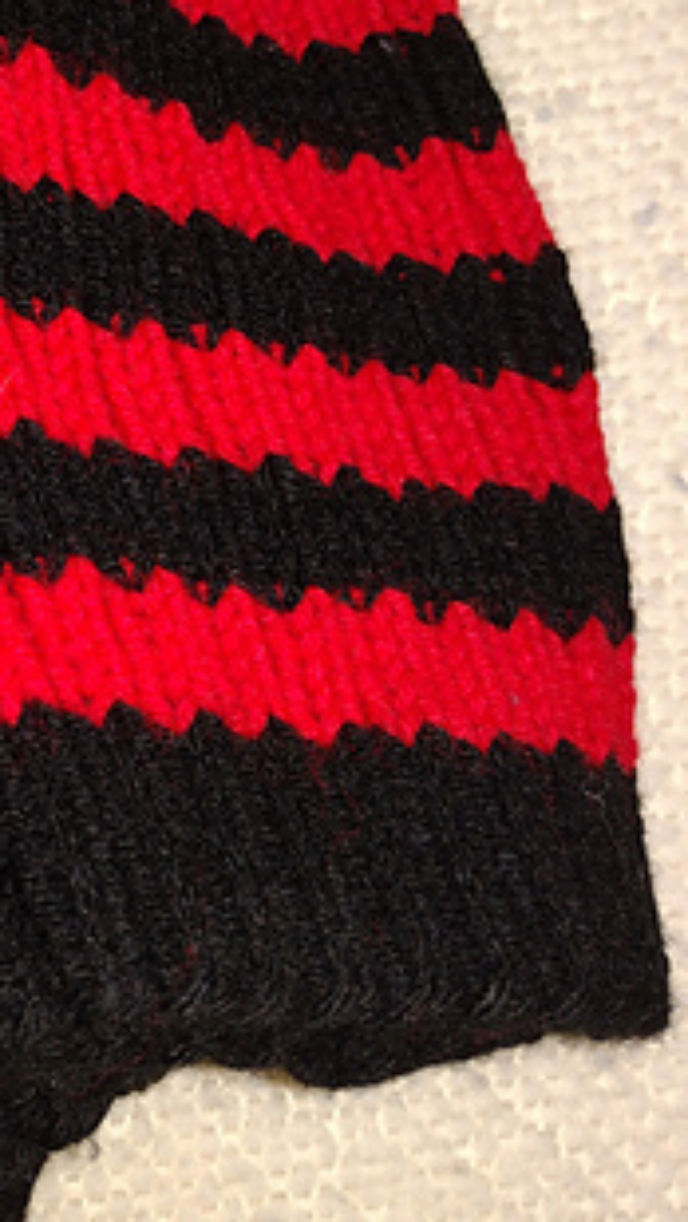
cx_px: -154
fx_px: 1977
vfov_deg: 34.1
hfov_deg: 18.6
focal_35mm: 61
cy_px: 415
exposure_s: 1/60
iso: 166
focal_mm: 4.71
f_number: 1.7
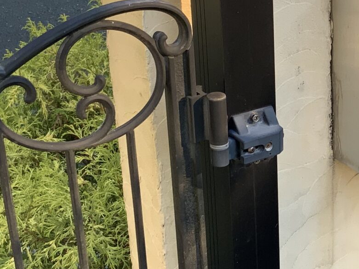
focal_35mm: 95
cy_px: 107
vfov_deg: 15.6
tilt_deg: -22.3
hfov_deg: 20.0
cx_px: 368
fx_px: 985
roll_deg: +1.4
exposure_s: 1/201
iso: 16
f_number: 1.8
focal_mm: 3
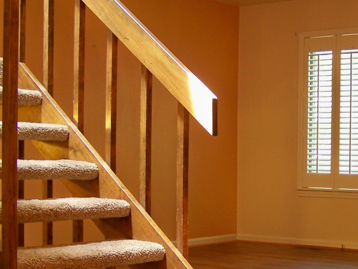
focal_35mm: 72
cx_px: 309
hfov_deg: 26.3
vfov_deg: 20.4
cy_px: 170
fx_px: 745
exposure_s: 1/5
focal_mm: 6.3
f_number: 2.8
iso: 64
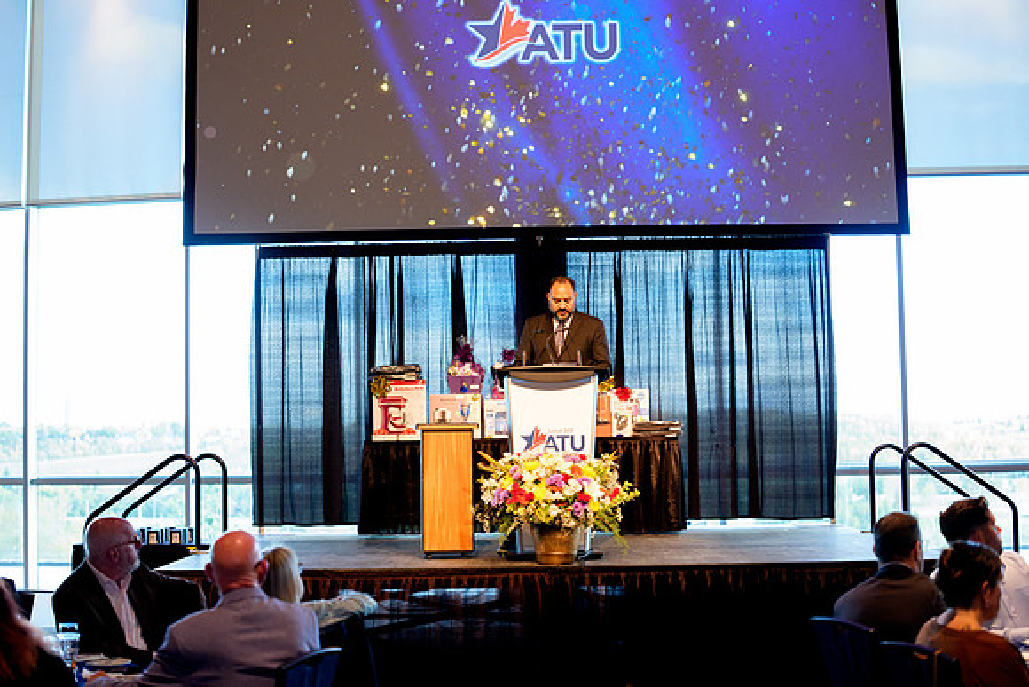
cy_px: 344
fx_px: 1429
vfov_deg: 27.0
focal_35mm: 50
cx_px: 514
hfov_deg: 39.6
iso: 3200
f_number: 2.2
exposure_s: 1/160
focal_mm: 50
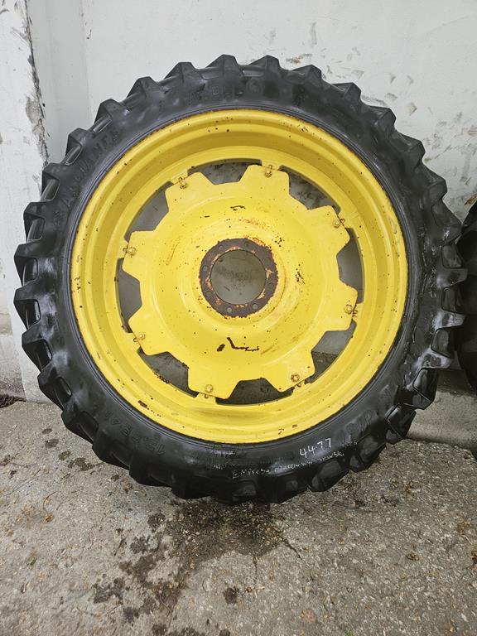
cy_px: 318
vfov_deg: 73.9
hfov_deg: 58.9
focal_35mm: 23
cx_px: 238
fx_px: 423
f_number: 1.8
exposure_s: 1/100
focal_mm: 5.4
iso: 32
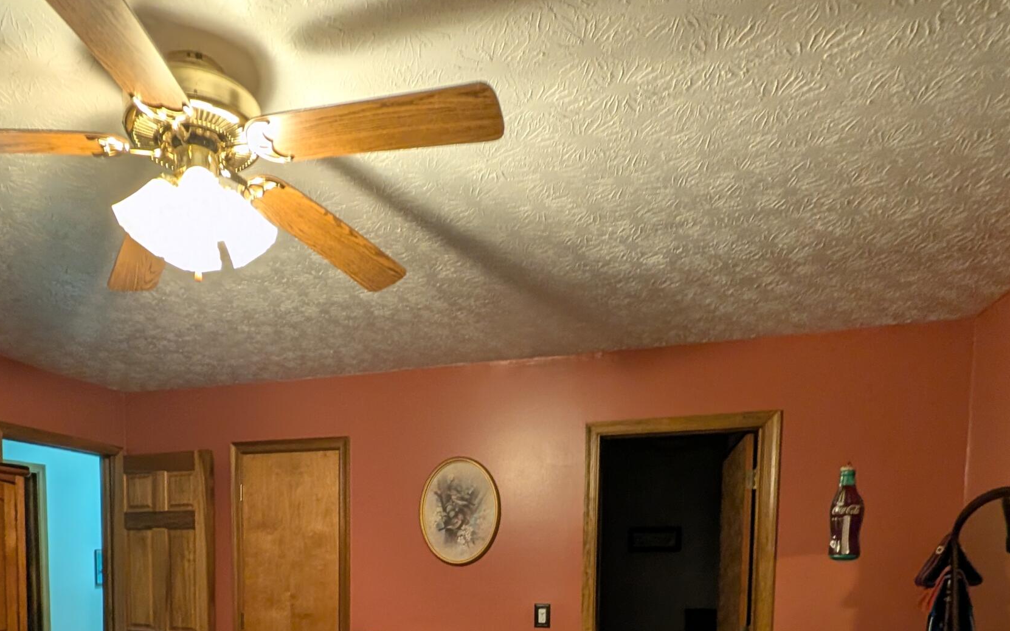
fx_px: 633
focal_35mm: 23
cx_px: 400
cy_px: 611
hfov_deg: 76.2
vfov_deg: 45.8
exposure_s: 1/24
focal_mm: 2.02
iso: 133
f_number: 1.7
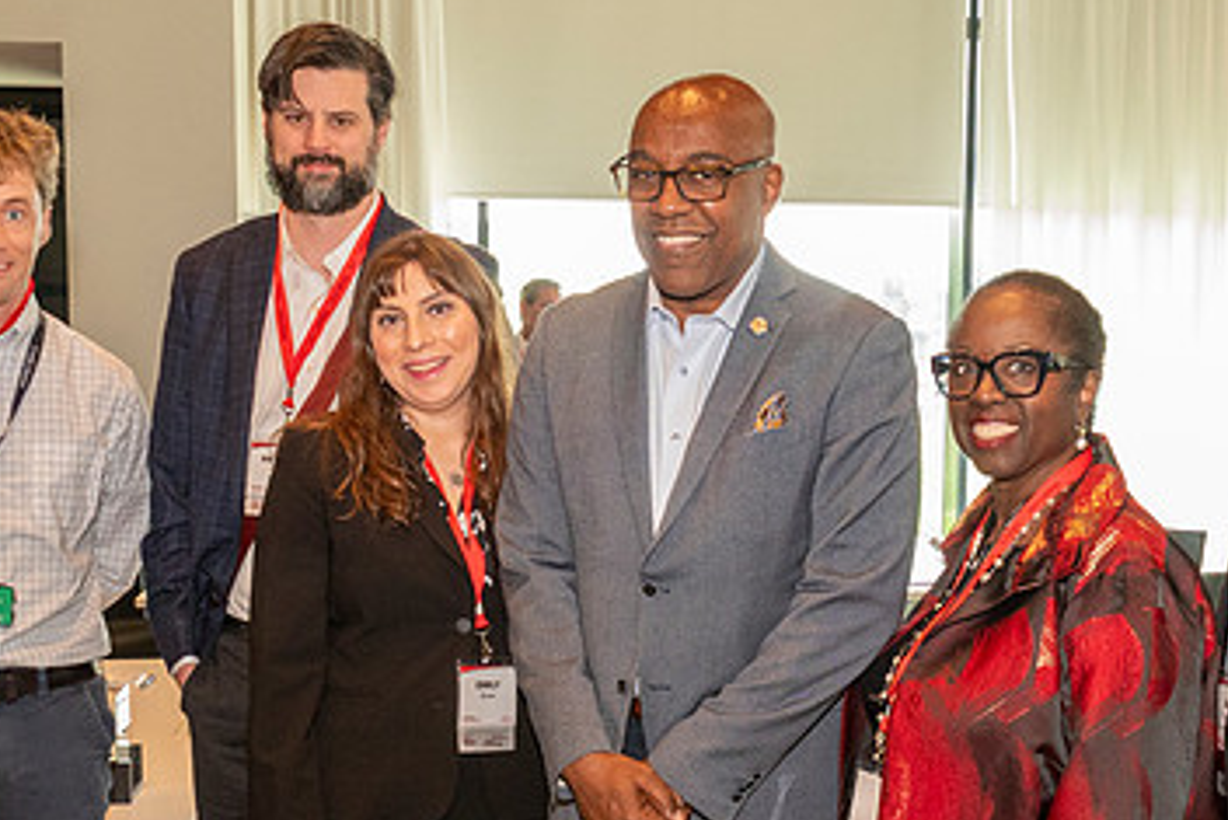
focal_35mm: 53
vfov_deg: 25.3
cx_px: 649
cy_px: 605
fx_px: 1809
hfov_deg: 37.5
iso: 2000
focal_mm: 21
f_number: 9
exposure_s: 1/60
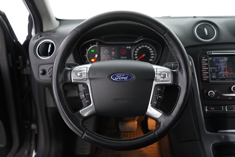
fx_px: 189
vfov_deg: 45.0
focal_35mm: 29
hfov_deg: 63.7
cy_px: 78
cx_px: 118
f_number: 3.5
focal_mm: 29
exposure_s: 1/40
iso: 4000
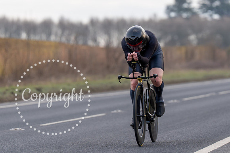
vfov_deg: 4.8
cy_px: 54
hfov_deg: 7.2
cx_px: 133
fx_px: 1818
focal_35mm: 284
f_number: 3.5
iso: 200
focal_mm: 185
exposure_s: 1/800
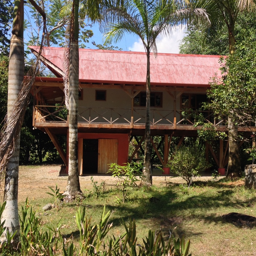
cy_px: 127
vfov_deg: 36.1
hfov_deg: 36.1
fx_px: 393
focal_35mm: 47
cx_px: 128
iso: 50
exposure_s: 1/736
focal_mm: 4.28
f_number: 2.4
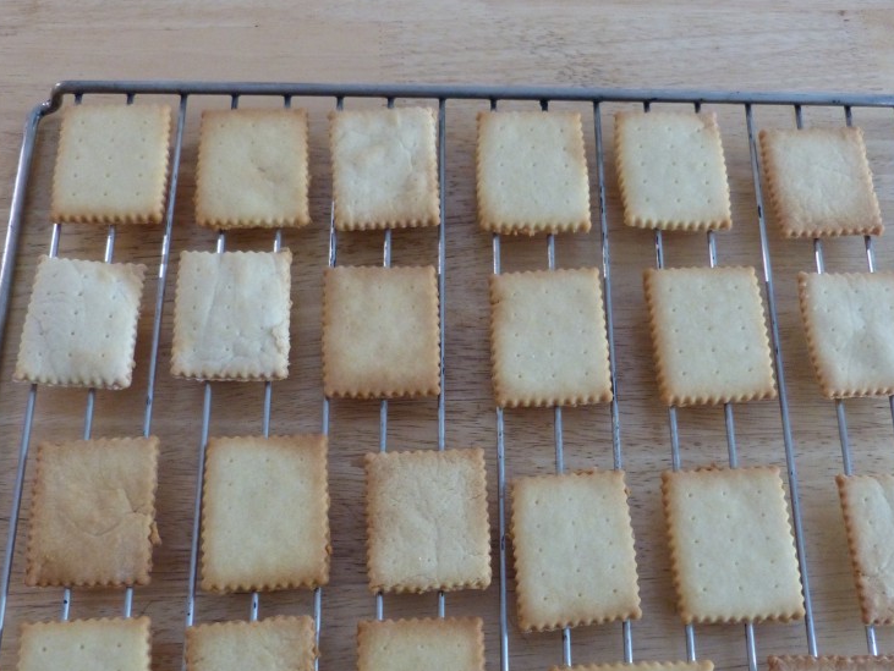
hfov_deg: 44.7
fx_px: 1085
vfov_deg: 34.0
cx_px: 495
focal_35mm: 42
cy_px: 460
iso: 400
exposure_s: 1/20
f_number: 2.9
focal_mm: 5
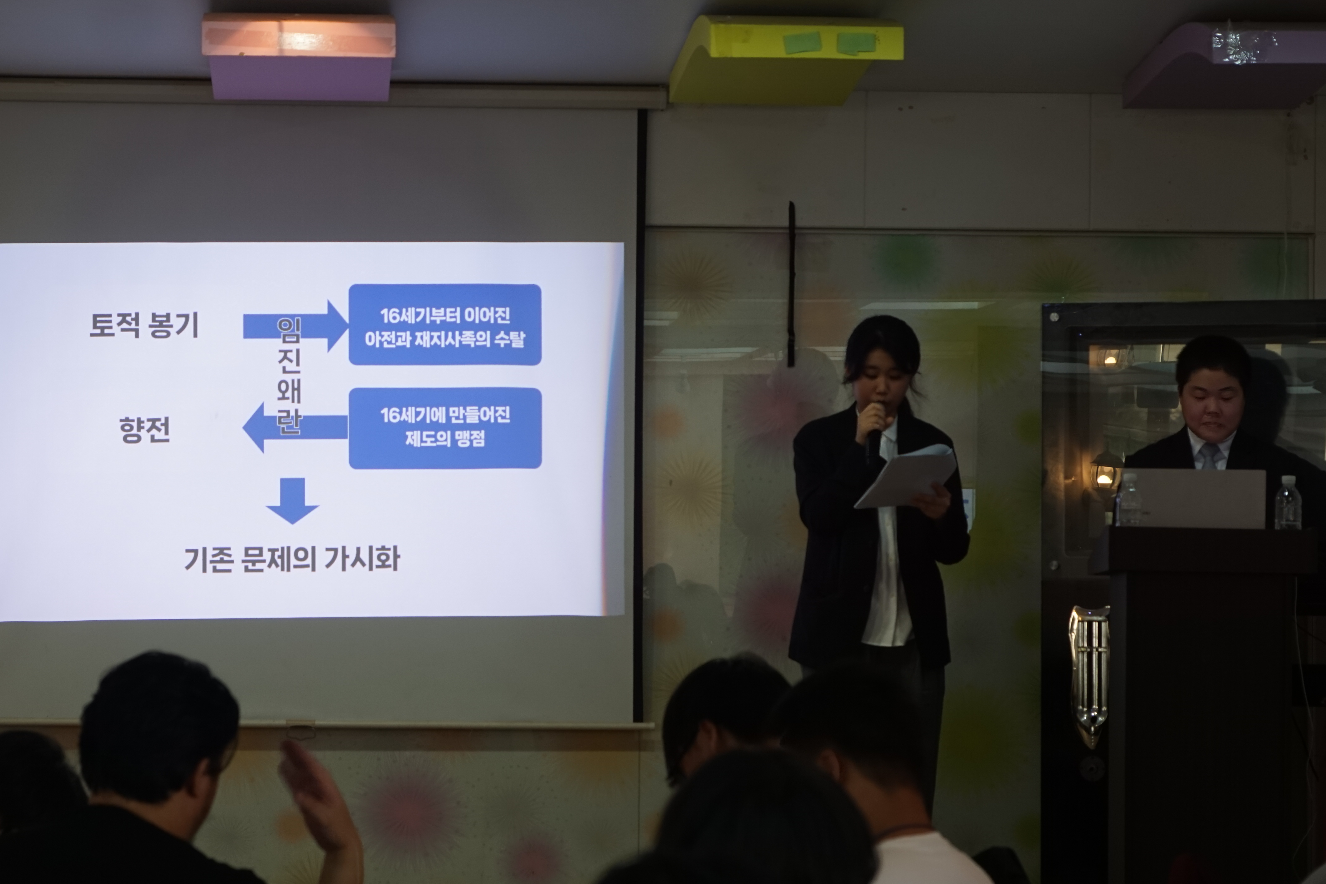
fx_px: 3525
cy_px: 431
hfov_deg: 21.2
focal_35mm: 96
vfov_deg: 14.3
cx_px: 465
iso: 500
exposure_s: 1/80
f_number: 4
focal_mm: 45
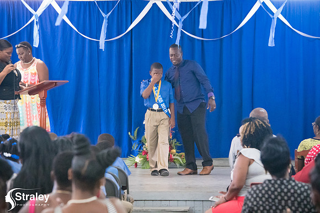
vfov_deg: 9.8
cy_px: 106
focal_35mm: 140
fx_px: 1245
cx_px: 160
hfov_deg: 14.7
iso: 22800
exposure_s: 1/200
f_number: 6.3
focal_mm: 140
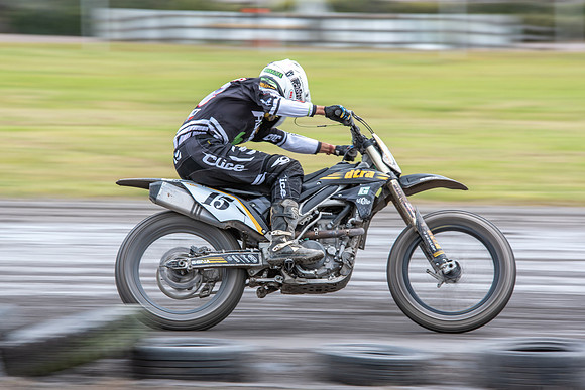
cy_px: 214
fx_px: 3979
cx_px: 277
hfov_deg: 8.4
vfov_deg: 5.6
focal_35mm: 245
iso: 160
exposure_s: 1/200
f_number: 8
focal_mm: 200
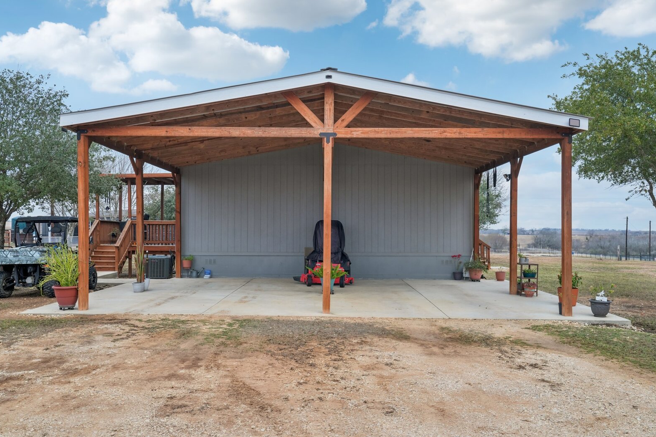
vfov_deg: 40.0
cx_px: 329
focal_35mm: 33
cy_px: 219
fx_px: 601
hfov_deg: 57.2
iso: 200
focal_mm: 32
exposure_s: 1/20
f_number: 8
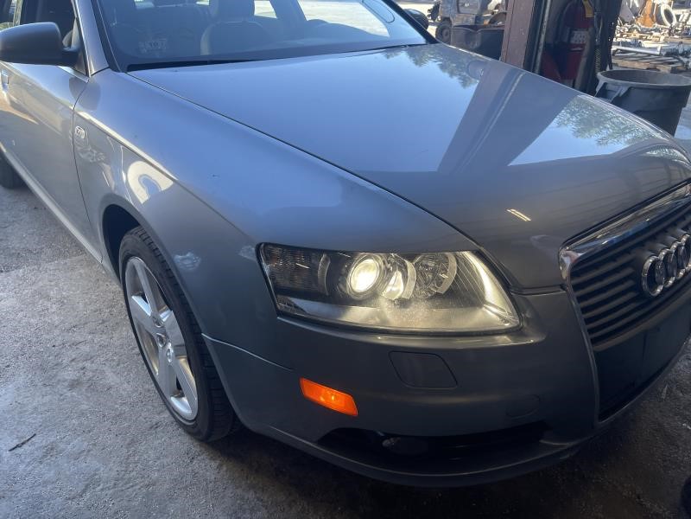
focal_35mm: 26
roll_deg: +0.0
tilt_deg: -29.1
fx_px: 519
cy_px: 260
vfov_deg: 53.1
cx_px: 346
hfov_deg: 67.3
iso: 32
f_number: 1.6
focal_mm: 5.1
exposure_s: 1/126
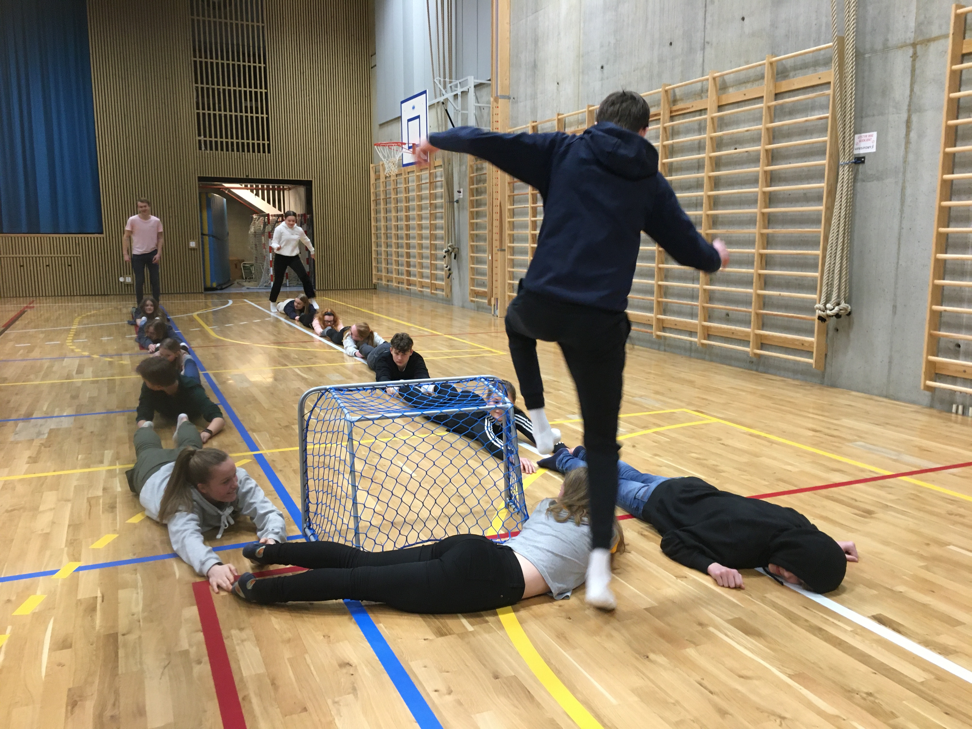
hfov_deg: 61.7
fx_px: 814
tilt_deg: -8.1
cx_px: 486
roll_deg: +0.3
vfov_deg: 48.2
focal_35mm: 29
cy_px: 364
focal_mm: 4.15
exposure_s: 1/33
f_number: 2.2
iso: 160
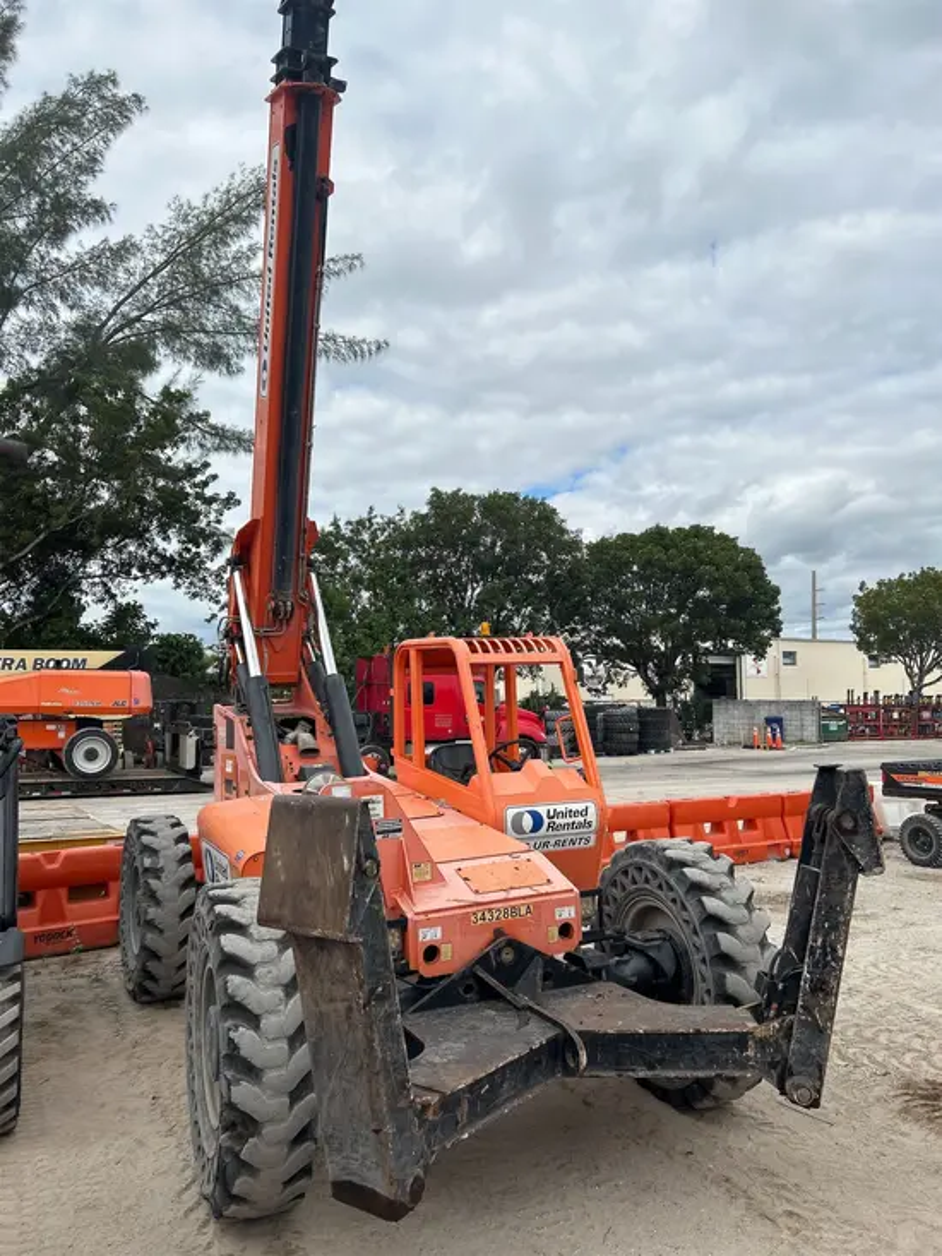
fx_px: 943
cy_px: 628
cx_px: 471
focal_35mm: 26
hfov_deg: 53.1
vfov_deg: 67.3
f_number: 1.5
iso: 50
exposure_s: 1/4630
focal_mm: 5.7
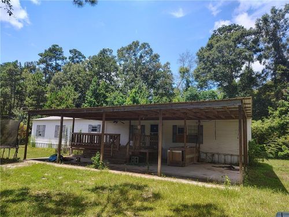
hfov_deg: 71.5
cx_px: 144
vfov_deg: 56.9
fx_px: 201
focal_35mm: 24
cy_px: 108
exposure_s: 1/496
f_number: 1.8
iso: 100
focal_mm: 5.56
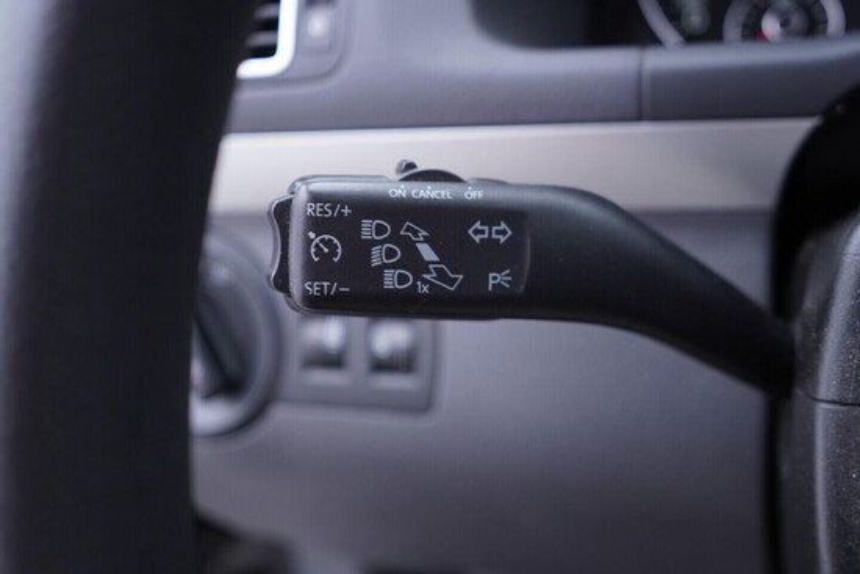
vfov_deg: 36.9
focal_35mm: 36
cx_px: 430
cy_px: 287
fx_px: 860
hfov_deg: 53.1
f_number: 2.8
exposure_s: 1/40
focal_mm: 24
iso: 250
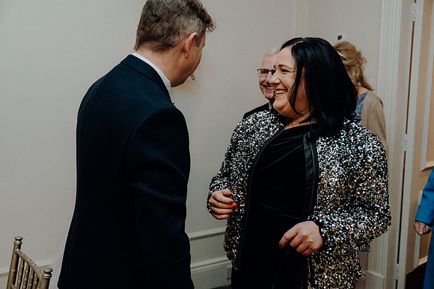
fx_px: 410
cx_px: 217
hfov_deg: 55.8
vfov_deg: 38.9
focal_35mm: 34
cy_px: 144
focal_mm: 34
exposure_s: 1/200
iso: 2500
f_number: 3.5
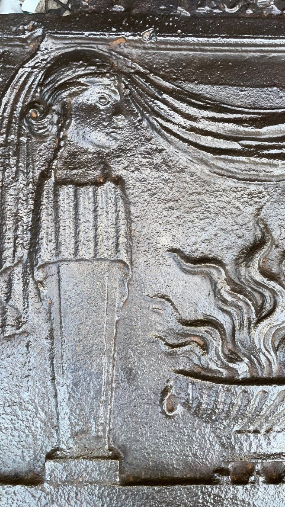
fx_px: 390
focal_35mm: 29
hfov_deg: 40.1
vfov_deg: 66.1
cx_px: 161
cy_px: 251
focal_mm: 4.2
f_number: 1.6
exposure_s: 1/121
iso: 80
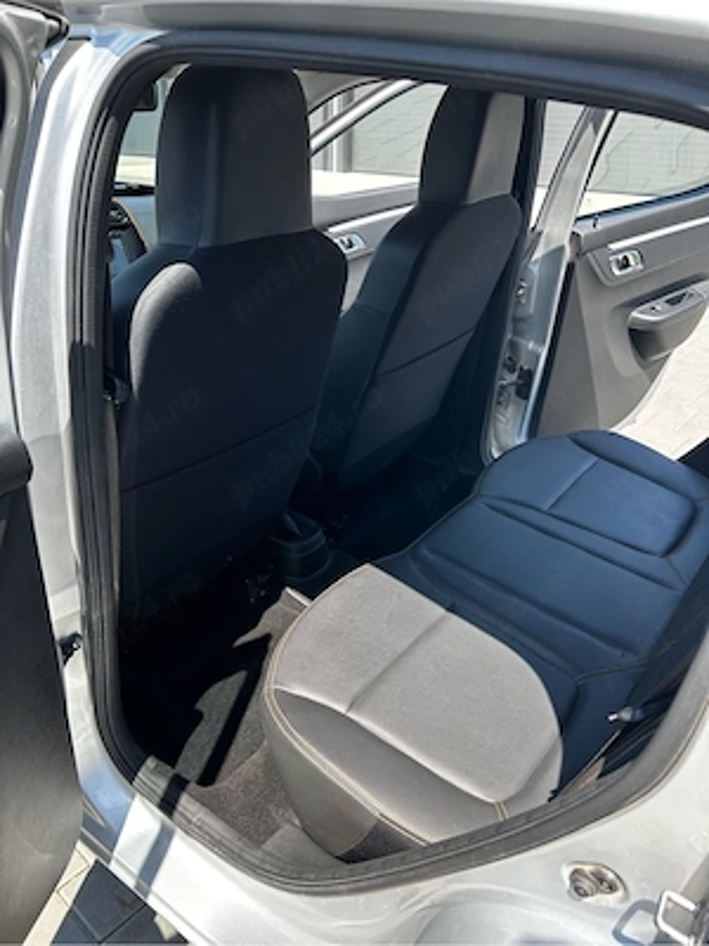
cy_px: 473
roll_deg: -1.4
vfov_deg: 67.3
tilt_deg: -26.8
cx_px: 354
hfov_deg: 53.1
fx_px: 710
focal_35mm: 26
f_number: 1.5
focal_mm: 5.7
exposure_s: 1/539
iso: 50
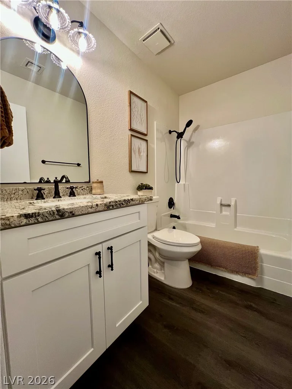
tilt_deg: -4.0
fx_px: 146
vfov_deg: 106.2
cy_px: 194
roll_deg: +2.2
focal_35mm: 13
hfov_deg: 89.9
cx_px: 146
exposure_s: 1/60
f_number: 1.8
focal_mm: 1.57
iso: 160
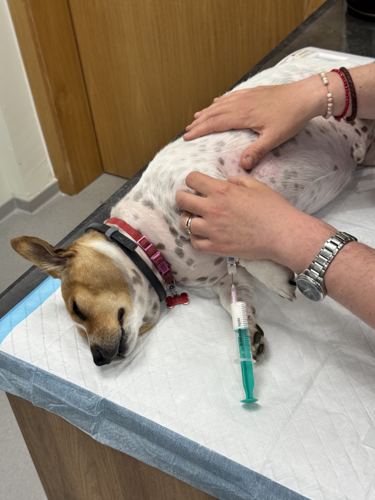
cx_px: 188
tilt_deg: -39.6
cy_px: 250
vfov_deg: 39.7
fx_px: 693
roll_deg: +6.9
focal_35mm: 48
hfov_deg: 30.3
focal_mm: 6.76
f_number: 1.78
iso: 50
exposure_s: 1/100
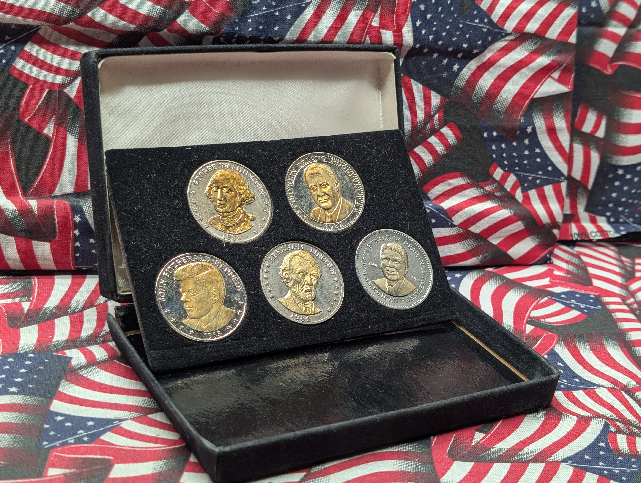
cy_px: 242
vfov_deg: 29.7
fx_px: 909
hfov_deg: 38.9
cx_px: 320
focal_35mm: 49
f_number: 1.68
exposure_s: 1/38.8
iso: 39
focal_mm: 6.9
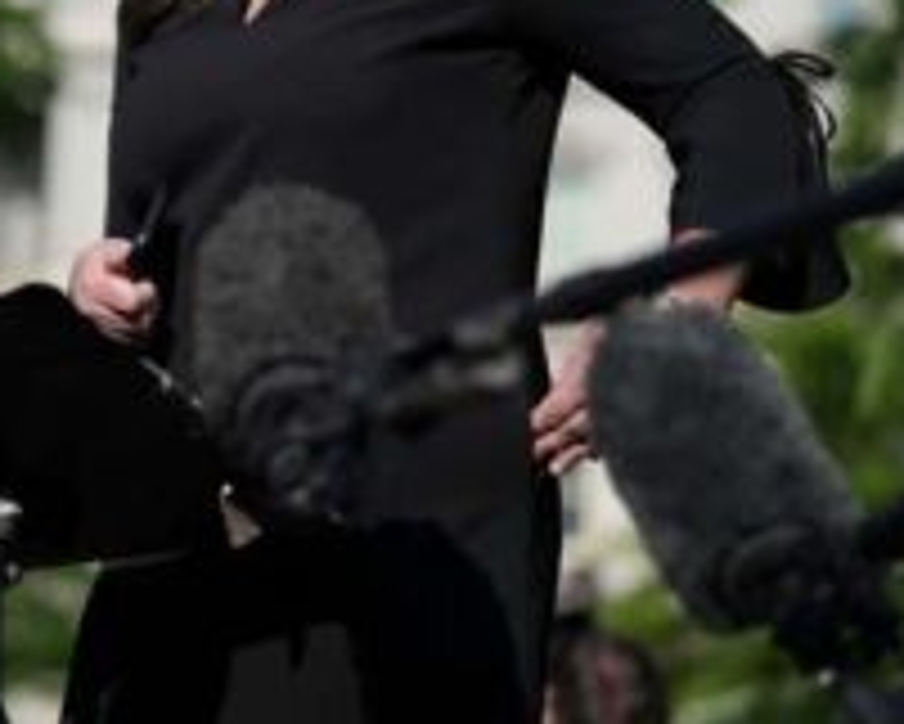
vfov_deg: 14.6
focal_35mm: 105
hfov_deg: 18.1
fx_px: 2811
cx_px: 207
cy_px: 108
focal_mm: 50
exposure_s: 1/16000
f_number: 1.4
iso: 100
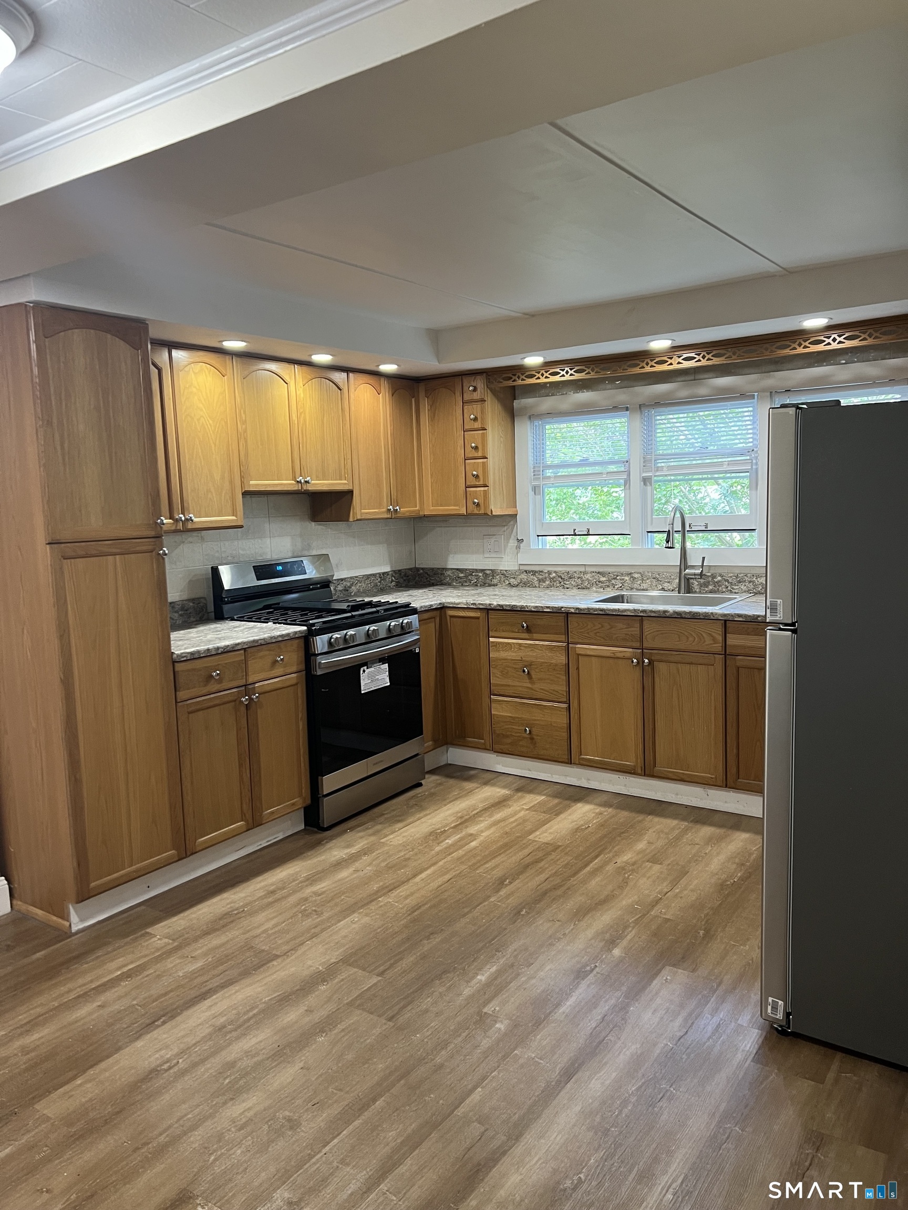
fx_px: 909
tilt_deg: -5.6
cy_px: 605
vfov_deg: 67.3
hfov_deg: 53.1
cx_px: 454
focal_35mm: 26
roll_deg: +1.9
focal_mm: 5.7
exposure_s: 1/60
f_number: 1.5
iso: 250
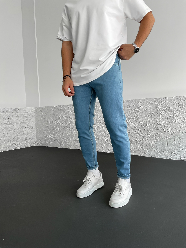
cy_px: 124
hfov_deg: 48.2
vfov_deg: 61.7
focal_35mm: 29
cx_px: 93
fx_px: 208
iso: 16
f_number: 1.8
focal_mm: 3
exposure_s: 1/120
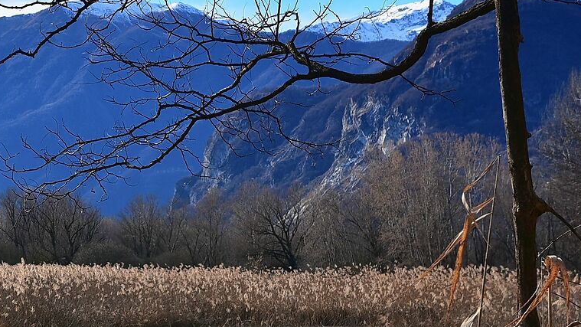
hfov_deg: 18.8
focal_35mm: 106
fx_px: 1633
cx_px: -168
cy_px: 250
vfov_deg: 11.4
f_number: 9
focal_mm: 32
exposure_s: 1/160
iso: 100
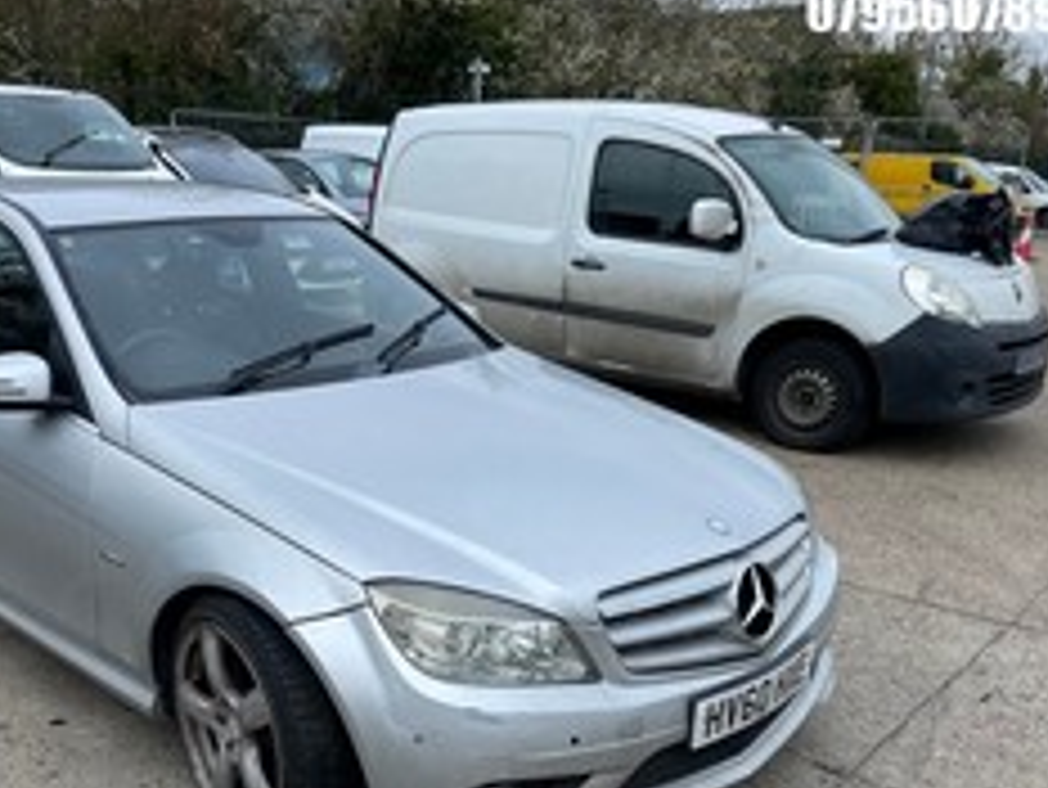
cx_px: 342
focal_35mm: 39
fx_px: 1181
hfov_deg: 47.0
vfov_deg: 36.5
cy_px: 513
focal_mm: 4.2
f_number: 1.6
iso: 32
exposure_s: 1/1984
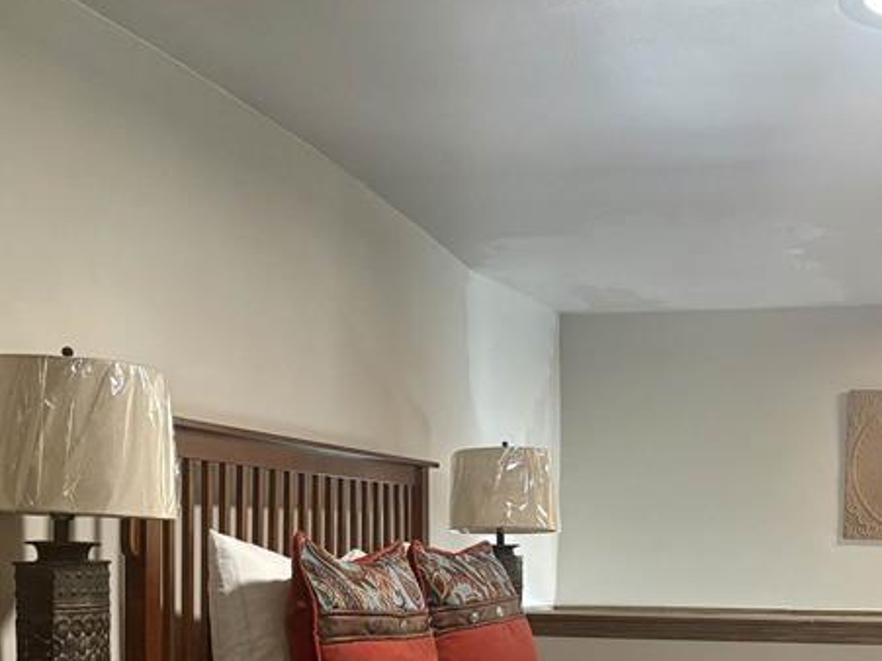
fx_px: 1503
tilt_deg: -3.0
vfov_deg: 23.9
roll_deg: -1.3
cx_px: 688
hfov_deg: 32.0
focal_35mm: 59
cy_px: 630
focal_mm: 5.96
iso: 200
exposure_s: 1/60
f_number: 1.6
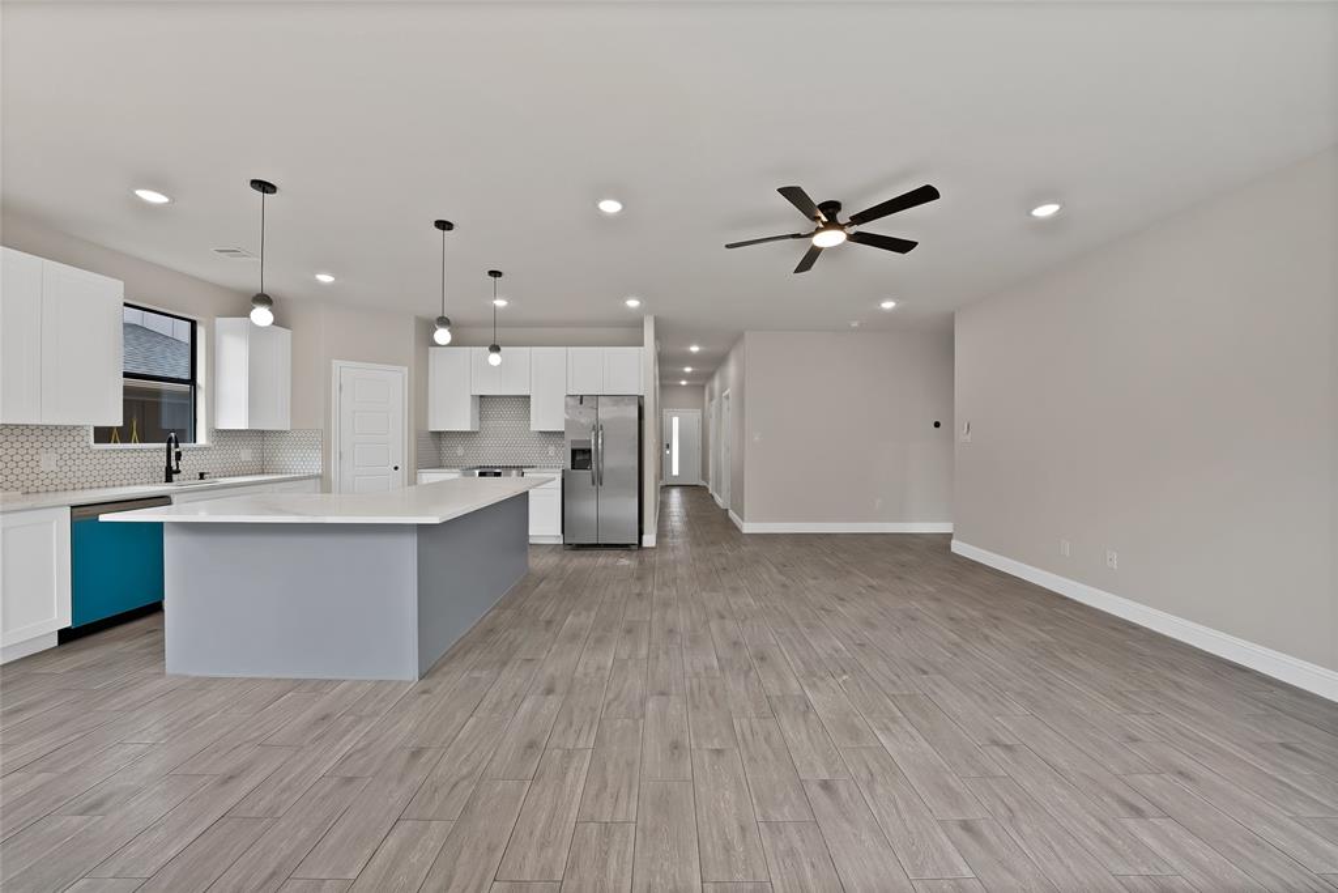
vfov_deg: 90.0
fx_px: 446
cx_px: 669
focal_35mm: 12
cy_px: 446
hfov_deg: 112.6
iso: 640
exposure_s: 1/15
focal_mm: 12
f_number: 9
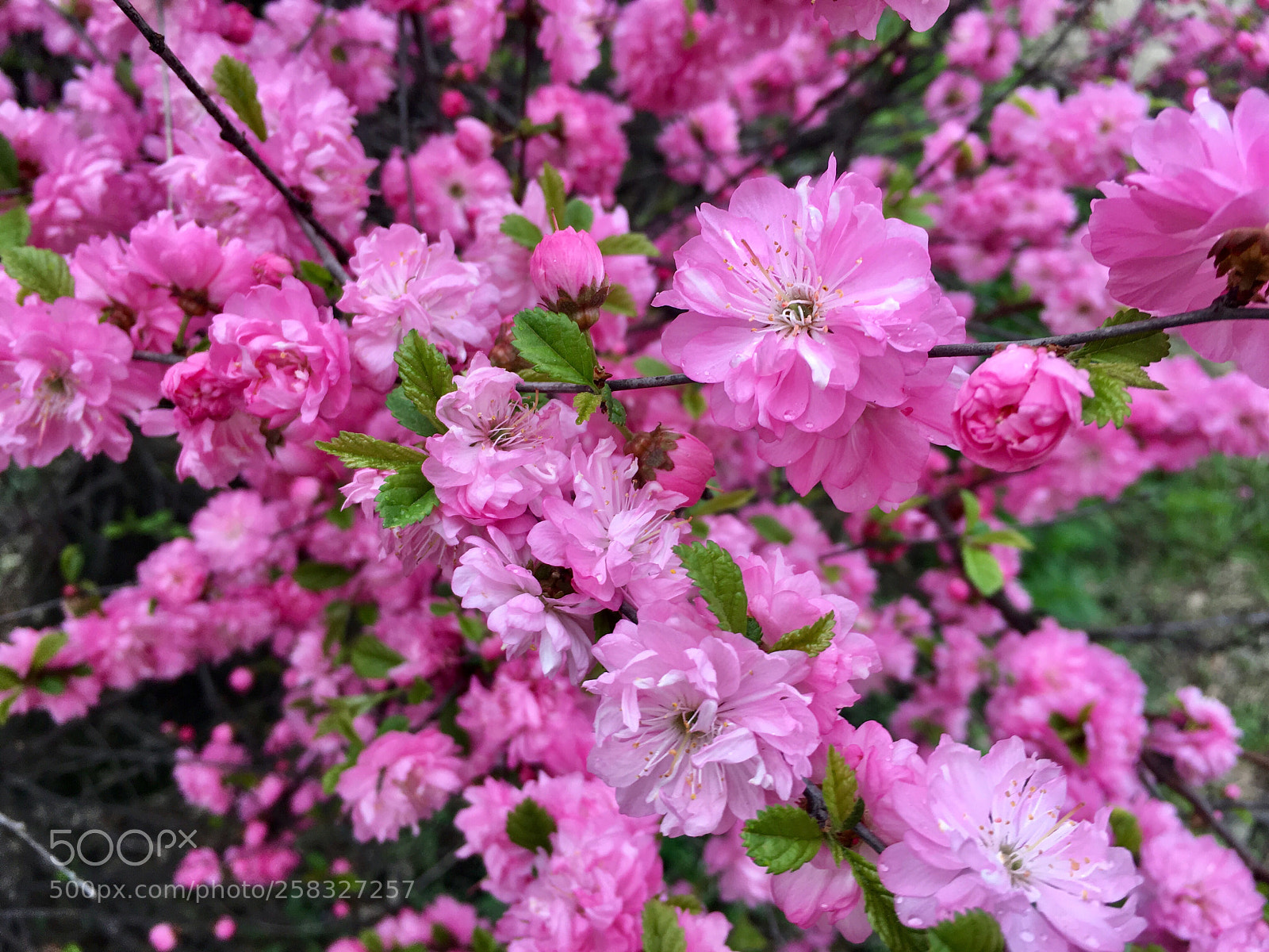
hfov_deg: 61.7
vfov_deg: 48.2
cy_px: 476
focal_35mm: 29
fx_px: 1063
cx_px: 634
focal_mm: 4.15
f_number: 2.2
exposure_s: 1/50
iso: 32
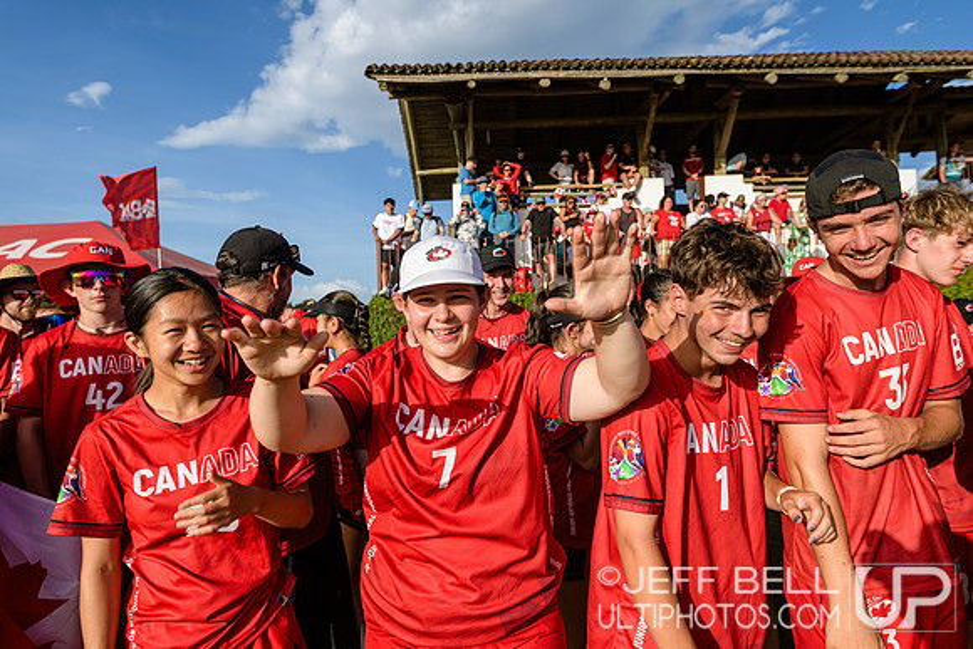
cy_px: 324
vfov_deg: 53.2
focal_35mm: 24
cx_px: 486
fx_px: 649
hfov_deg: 73.7
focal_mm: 24
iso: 80
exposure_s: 1/500
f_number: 5.6
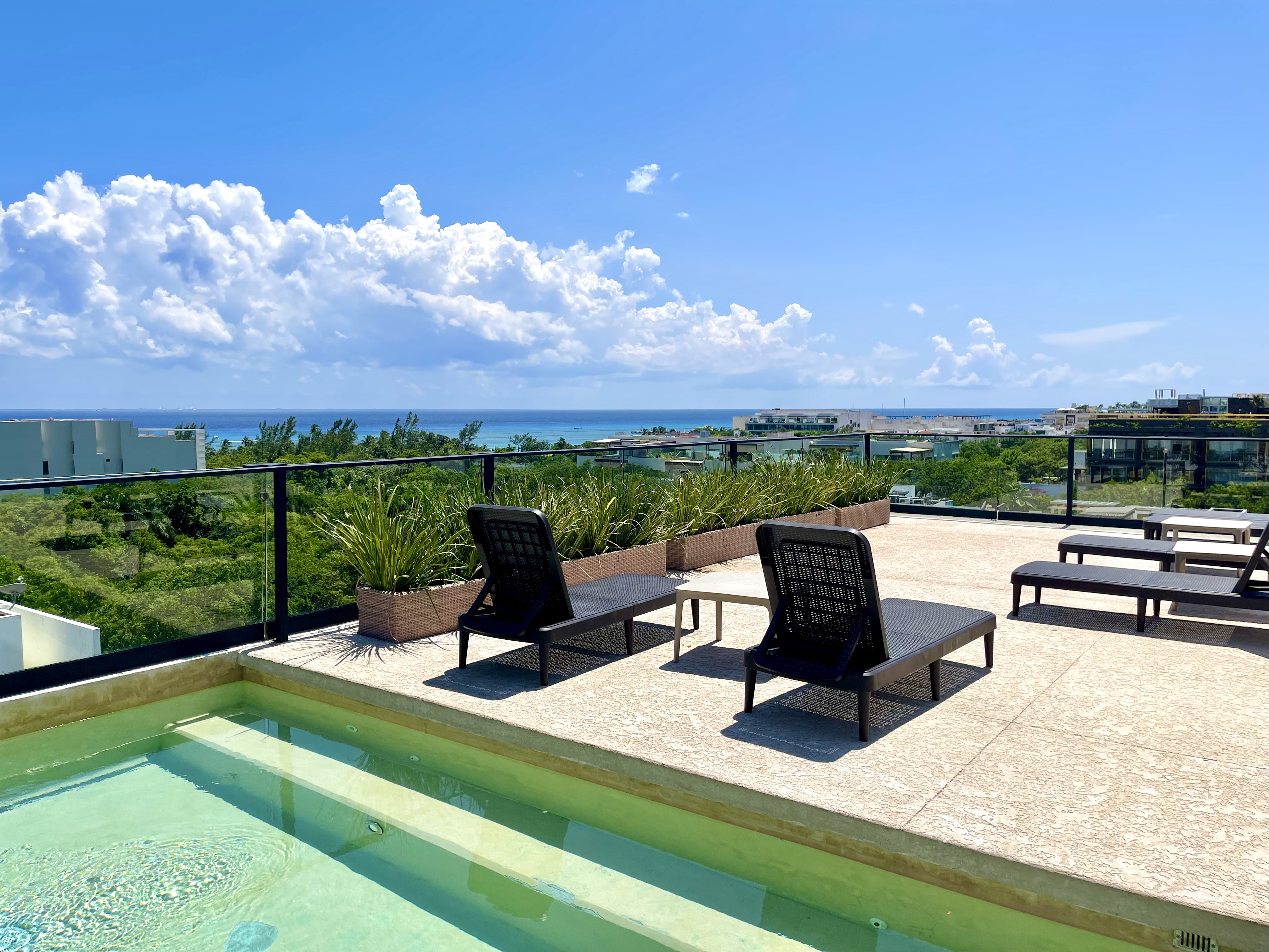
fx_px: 953
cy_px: 476
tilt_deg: -4.6
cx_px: 634
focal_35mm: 26
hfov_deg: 67.3
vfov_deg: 53.1
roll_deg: +0.0
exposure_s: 1/6993
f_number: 1.6
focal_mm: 5.1
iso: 32
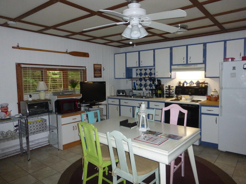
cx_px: 123
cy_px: 92
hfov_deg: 69.4
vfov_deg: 54.9
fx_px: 178
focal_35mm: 25
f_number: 3.3
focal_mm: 4.3
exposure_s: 1/60
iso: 800
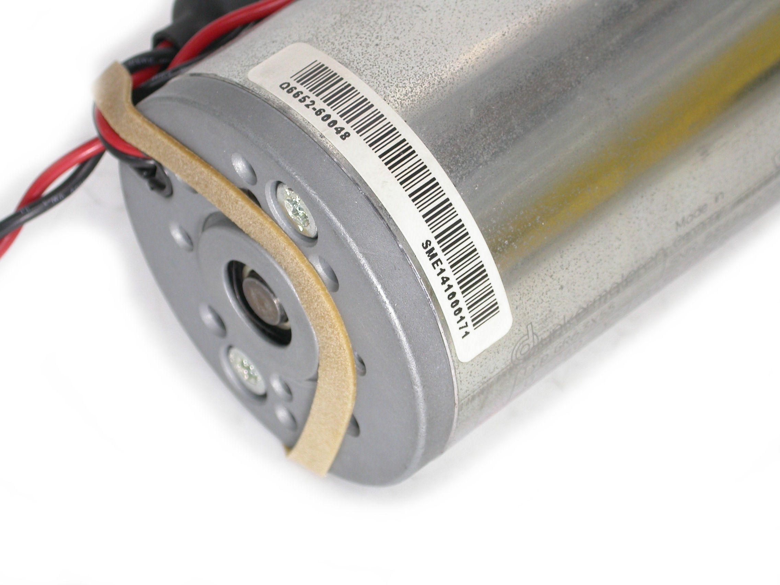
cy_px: 292
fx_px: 3470
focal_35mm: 154
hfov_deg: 12.8
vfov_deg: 9.6
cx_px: 390
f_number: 5.1
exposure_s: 1/29.7
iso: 100
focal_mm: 32
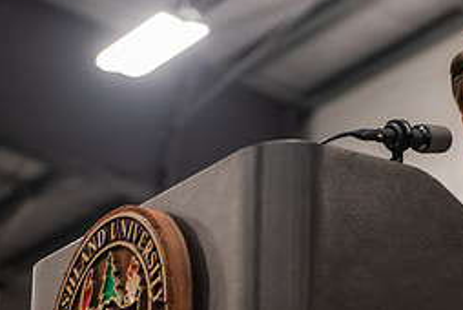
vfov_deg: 7.7
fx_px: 2292
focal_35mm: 178
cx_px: 523
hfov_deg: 11.4
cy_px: 178
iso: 2500
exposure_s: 1/200
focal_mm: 78
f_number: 3.2
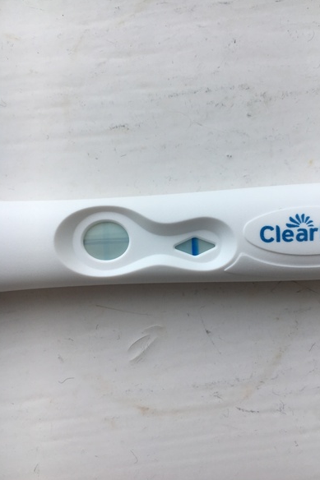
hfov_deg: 42.2
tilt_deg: -88.2
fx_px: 414
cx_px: 181
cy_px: 242
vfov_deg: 60.3
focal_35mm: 31
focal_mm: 4.15
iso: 25
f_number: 2.2
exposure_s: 1/100
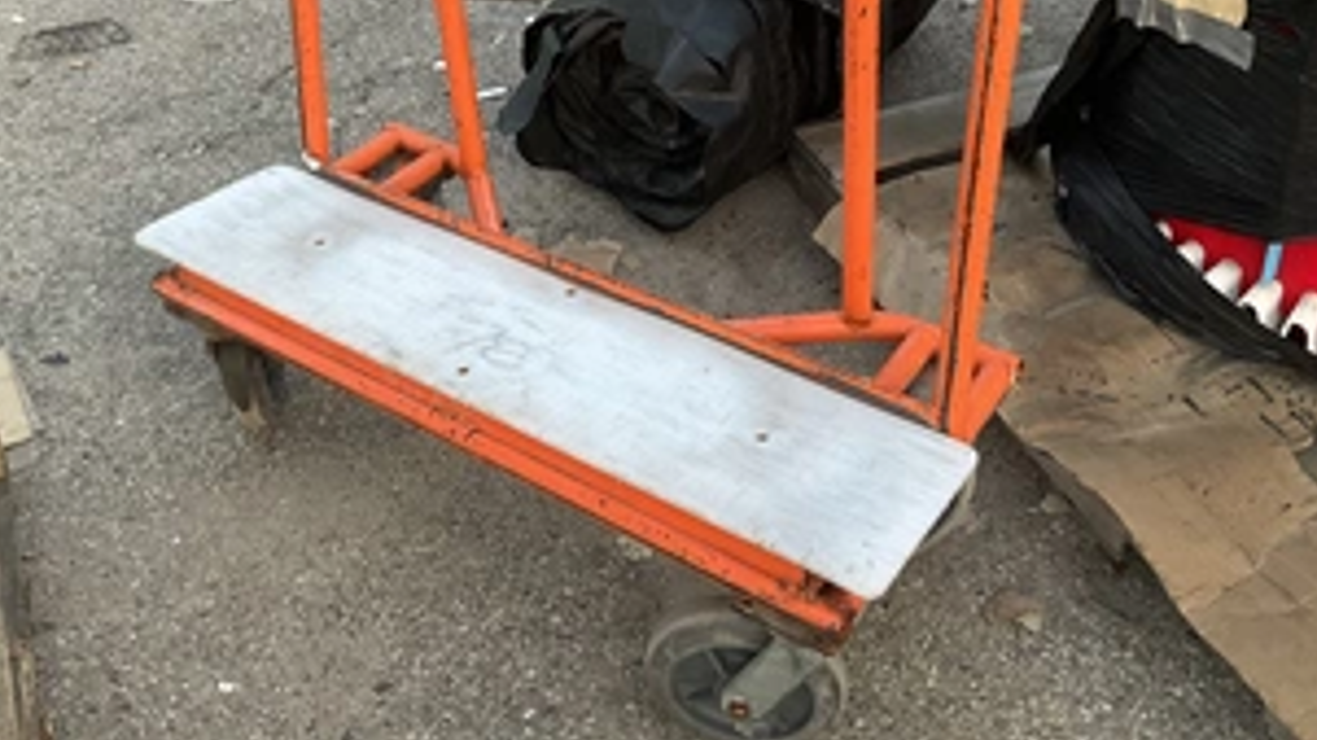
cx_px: 661
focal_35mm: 42
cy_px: 88
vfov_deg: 27.4
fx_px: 1466
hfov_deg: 48.4
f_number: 1.8
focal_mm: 3
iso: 64
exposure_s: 1/111
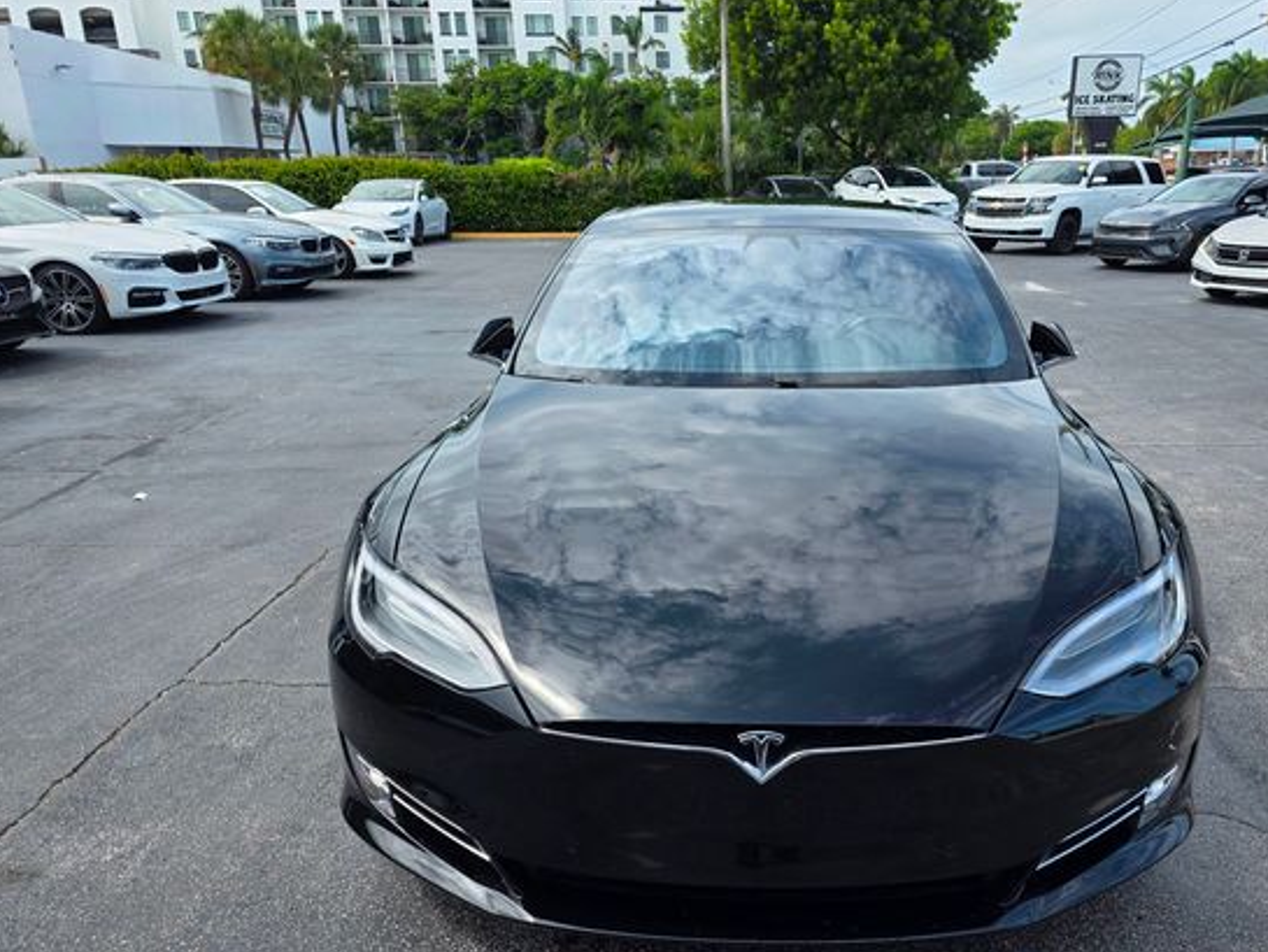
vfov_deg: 51.2
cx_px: 728
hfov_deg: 65.0
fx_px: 989
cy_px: 545
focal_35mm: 27
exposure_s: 1/2953
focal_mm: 6.3
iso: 80
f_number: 1.7
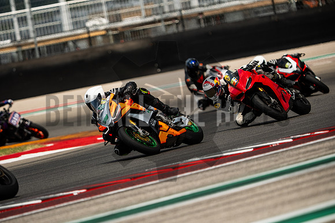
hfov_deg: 4.9
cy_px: 112
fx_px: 3909
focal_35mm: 420
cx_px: 168
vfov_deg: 3.3
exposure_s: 1/2500
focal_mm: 280
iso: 320
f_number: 2.8
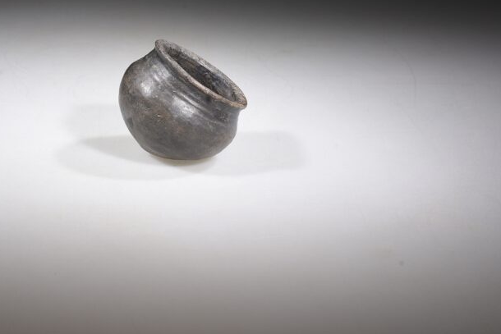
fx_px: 1169
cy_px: 66
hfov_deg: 24.0
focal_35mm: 84
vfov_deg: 16.2
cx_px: 139
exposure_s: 1/125
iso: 200
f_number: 11
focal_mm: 50
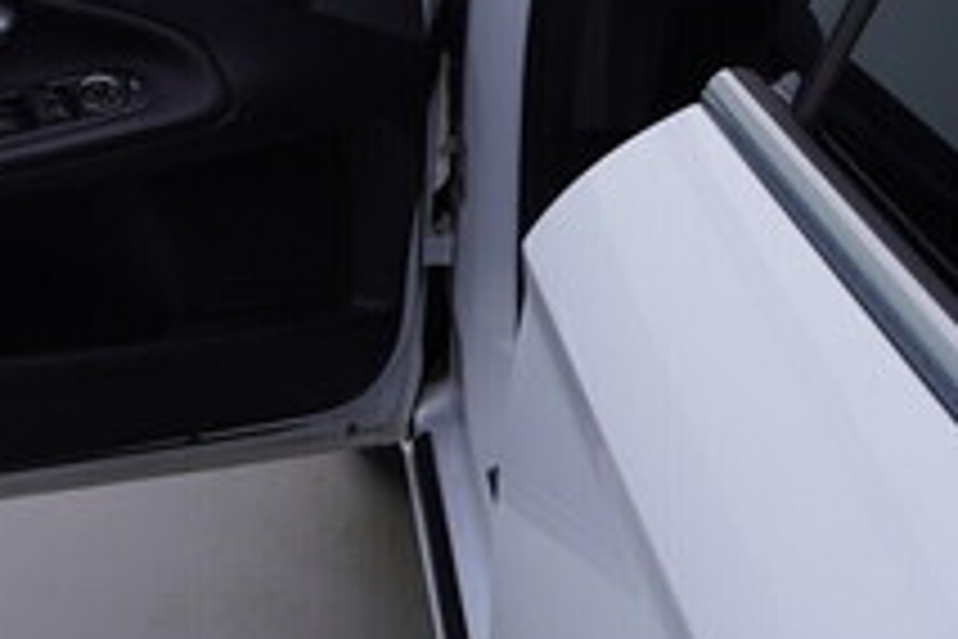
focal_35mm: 93
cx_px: -162
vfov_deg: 14.2
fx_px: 2475
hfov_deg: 20.6
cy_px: -164
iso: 125
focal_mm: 24
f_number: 4.5
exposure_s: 1/100
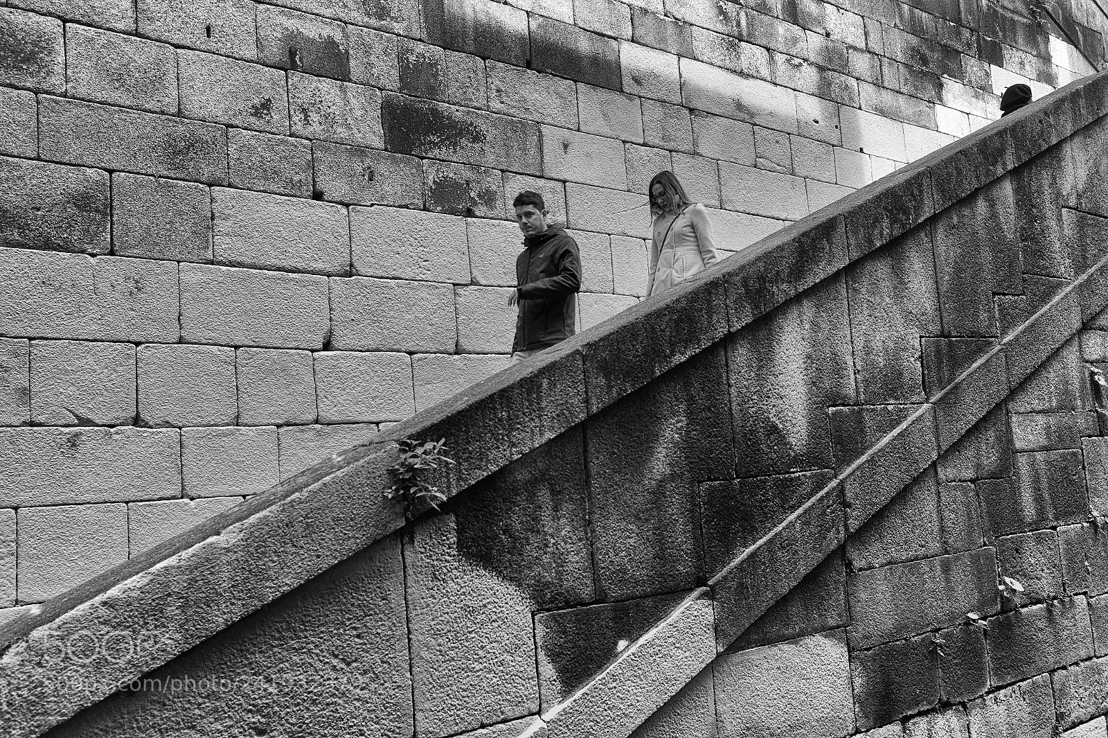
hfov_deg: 54.5
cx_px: 554
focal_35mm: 35
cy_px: 369
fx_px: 1077
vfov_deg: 37.8
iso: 160
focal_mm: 35
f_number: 5.7
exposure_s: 1/125
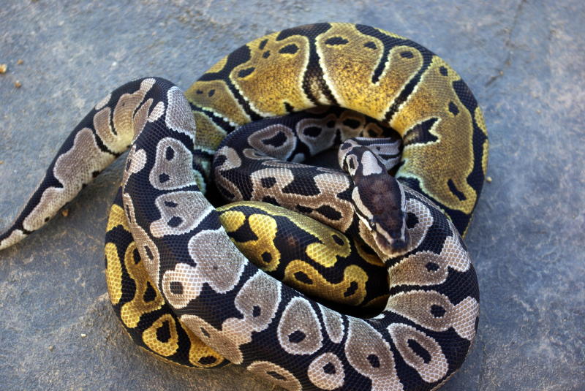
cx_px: 292
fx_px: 1342
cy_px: 196
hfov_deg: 24.6
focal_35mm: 82
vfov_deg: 16.6
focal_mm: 55
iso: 100
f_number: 5.6
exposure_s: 1/90
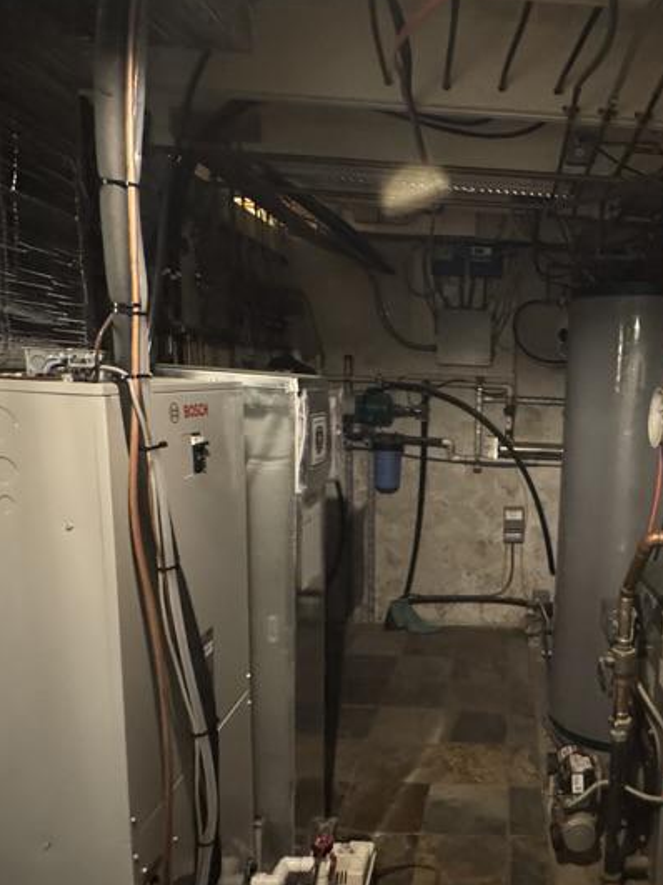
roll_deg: -2.1
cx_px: 528
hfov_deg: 48.5
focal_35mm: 27
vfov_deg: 64.9
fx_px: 690
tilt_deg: -11.6
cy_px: 515
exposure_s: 1/30
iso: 1600
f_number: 2.2
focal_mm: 2.22
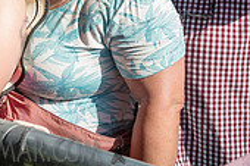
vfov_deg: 12.1
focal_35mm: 106
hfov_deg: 19.0
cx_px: 25
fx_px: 735
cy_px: -101
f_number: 5
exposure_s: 1/800
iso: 500
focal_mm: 31
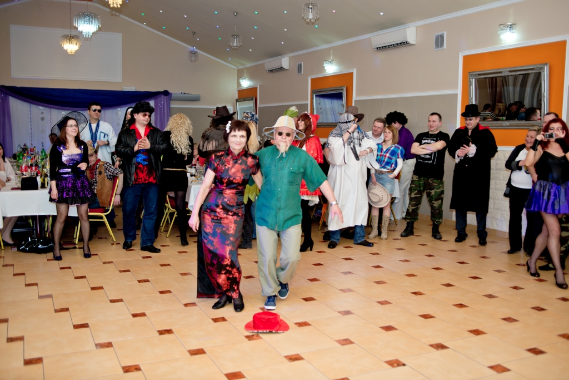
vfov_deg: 37.9
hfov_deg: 54.4
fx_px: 553
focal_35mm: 35
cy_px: 190
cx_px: 284
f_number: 2.8
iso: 320
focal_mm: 35
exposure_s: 1/320
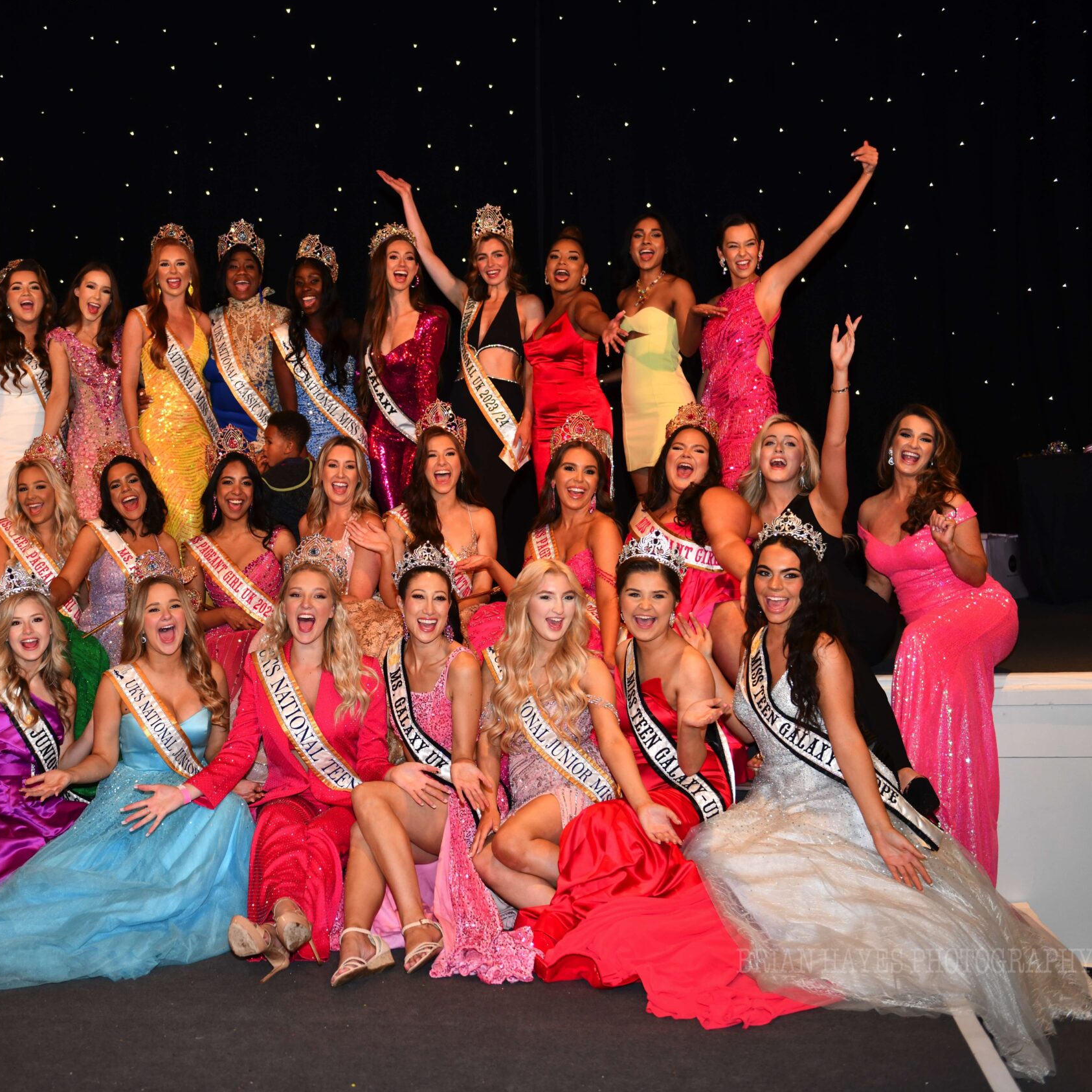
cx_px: 358
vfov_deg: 34.7
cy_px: 541
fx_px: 1749
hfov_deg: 34.3
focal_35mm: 49
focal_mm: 38
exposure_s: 1/160
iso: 640
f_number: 2.8
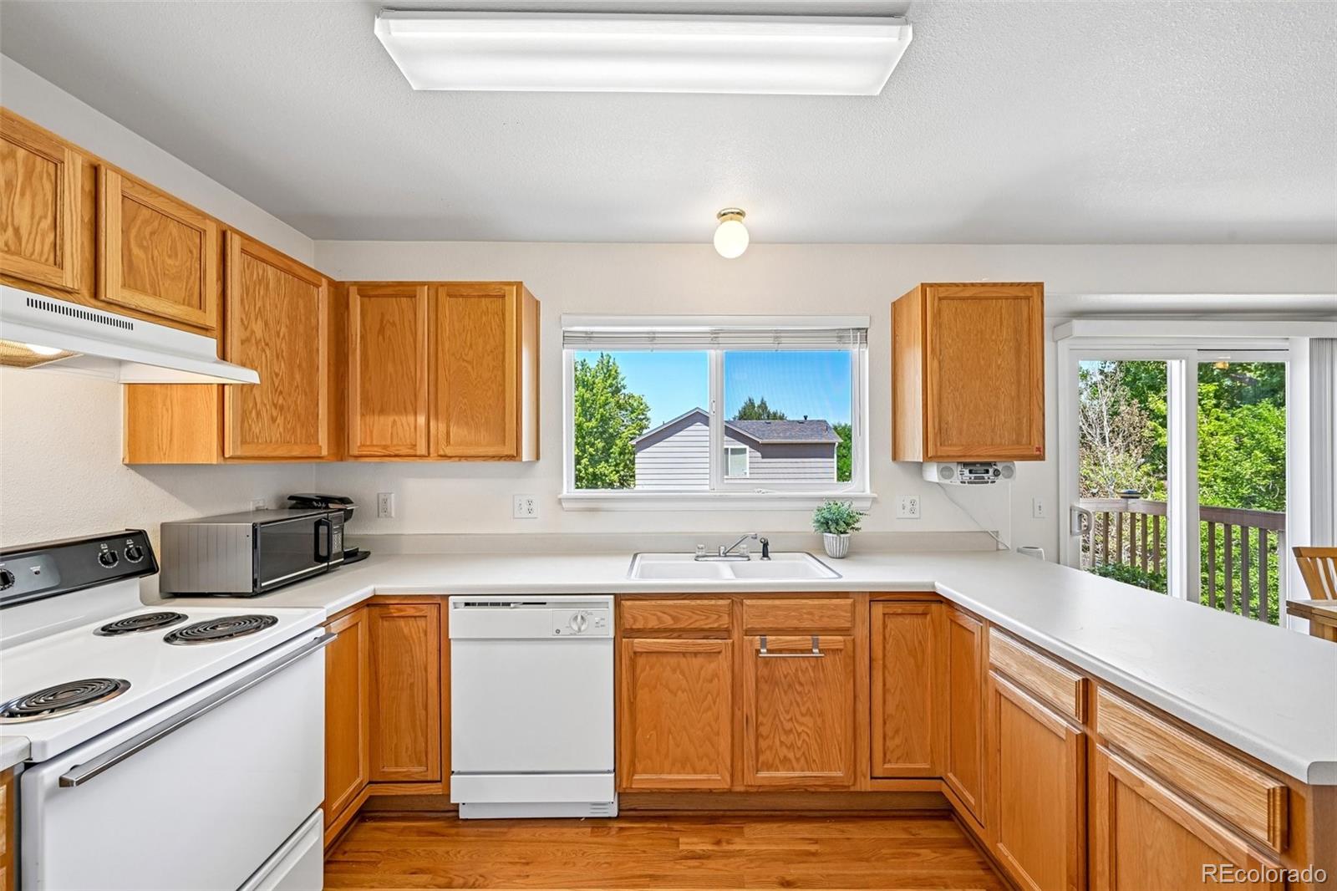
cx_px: 668
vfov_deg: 81.2
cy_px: 446
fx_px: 520
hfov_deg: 104.3
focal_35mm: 14
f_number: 10
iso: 125
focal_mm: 14
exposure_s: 1/15
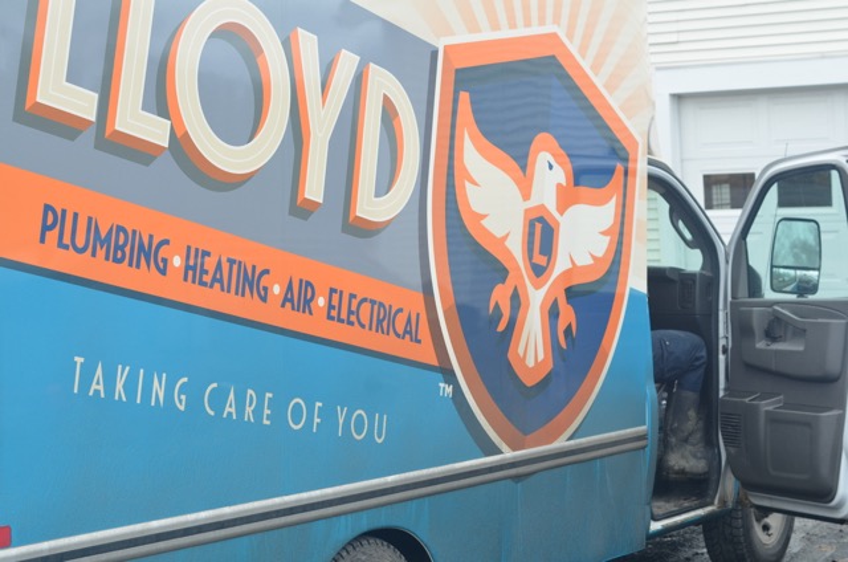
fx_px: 1763
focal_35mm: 75
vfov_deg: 18.1
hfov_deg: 27.0
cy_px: 281
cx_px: 424
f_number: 5.6
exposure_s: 1/125
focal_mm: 50
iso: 320
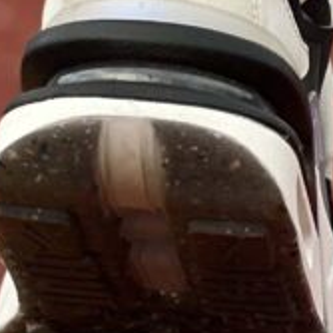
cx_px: -94
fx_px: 4136
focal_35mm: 380
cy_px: 47
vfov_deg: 4.6
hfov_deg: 4.6
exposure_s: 1/121
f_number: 2.8
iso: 50
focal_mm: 9
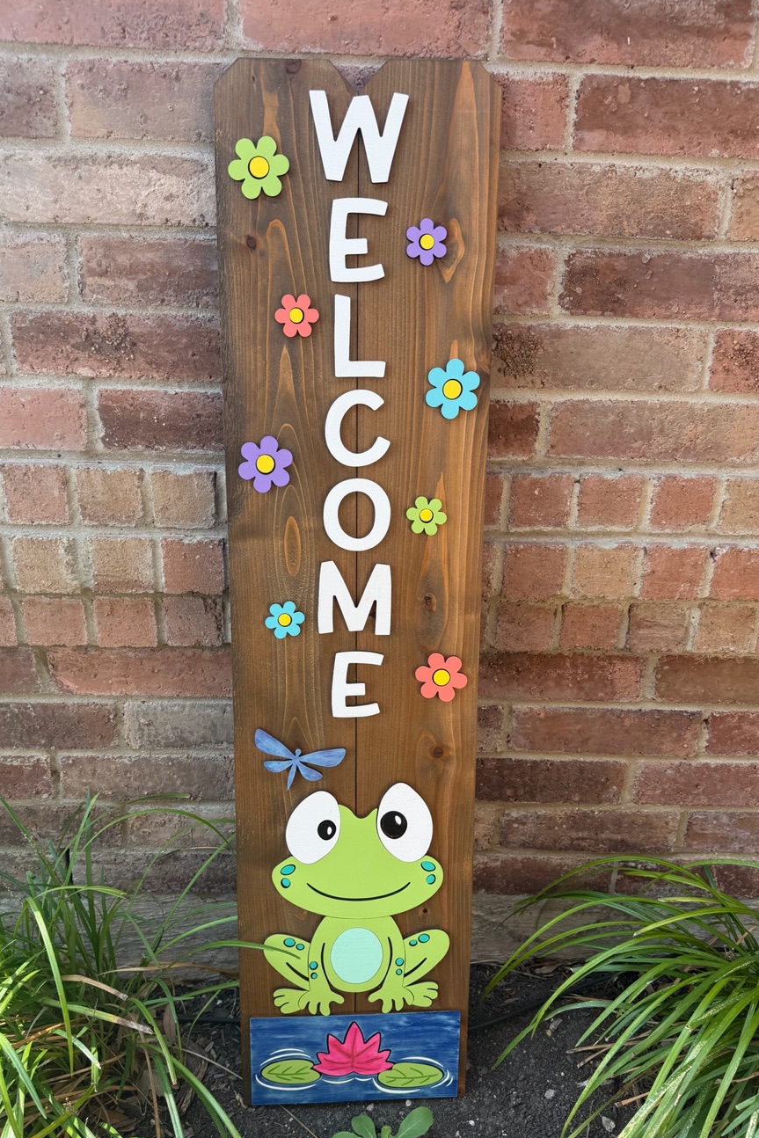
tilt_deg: -23.1
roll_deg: -1.7
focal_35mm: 27
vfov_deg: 67.3
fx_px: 854
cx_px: 362
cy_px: 611
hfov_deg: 47.9
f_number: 1.78
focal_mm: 6.76
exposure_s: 1/325
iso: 80
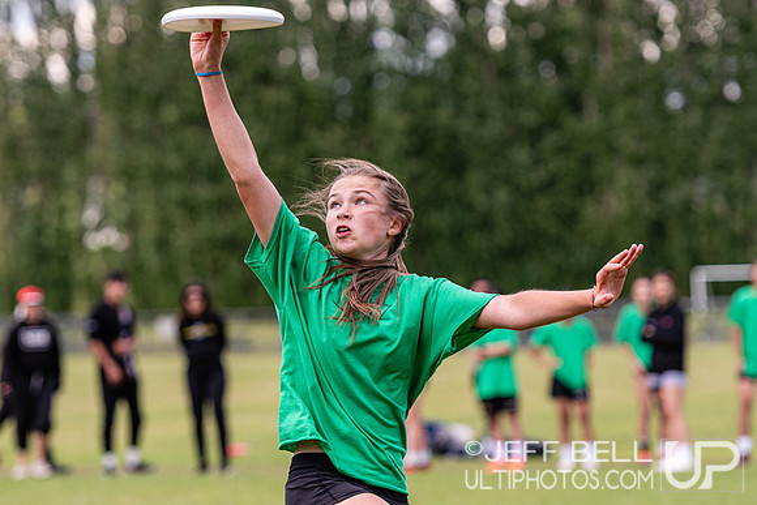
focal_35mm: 209
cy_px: 252
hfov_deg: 9.8
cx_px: 378
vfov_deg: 6.6
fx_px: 4399
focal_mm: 135
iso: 450
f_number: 3.2
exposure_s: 1/2000
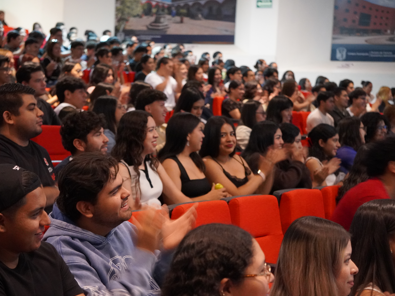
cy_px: 148
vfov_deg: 16.5
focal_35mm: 90
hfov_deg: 21.9
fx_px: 1022
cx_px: 182
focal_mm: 55
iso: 6400
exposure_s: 1/15
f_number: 4.5
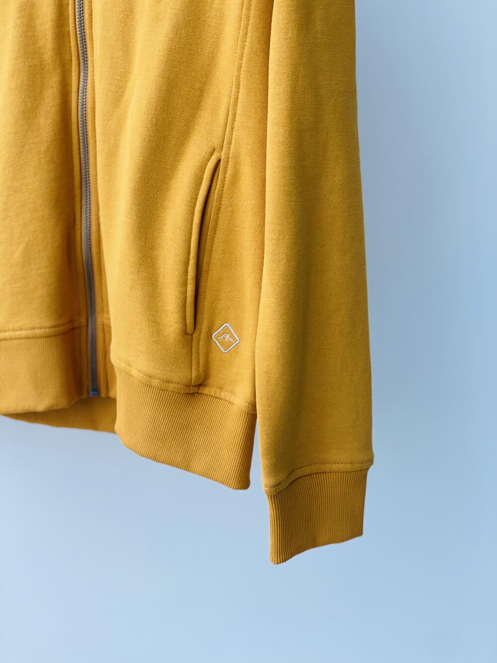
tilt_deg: -10.8
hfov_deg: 28.0
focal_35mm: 52
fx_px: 995
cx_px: 248
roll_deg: -0.9
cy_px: 332
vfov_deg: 36.8
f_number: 2
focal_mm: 6
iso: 40
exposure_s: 1/122
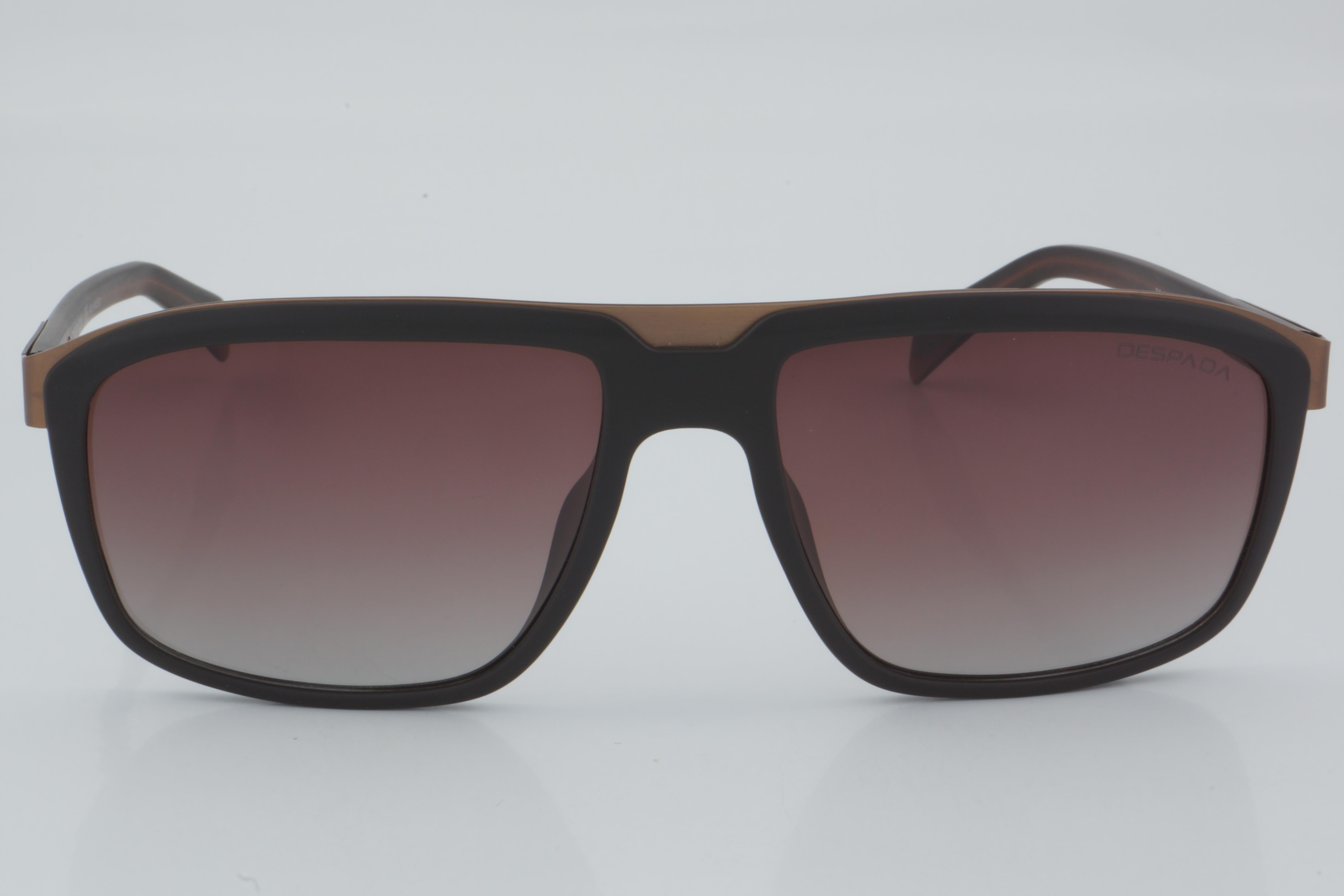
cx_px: 672
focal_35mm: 75
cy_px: 448
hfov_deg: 27.0
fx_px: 2800
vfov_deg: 18.2
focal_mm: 50
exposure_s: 1/3
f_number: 32
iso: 100
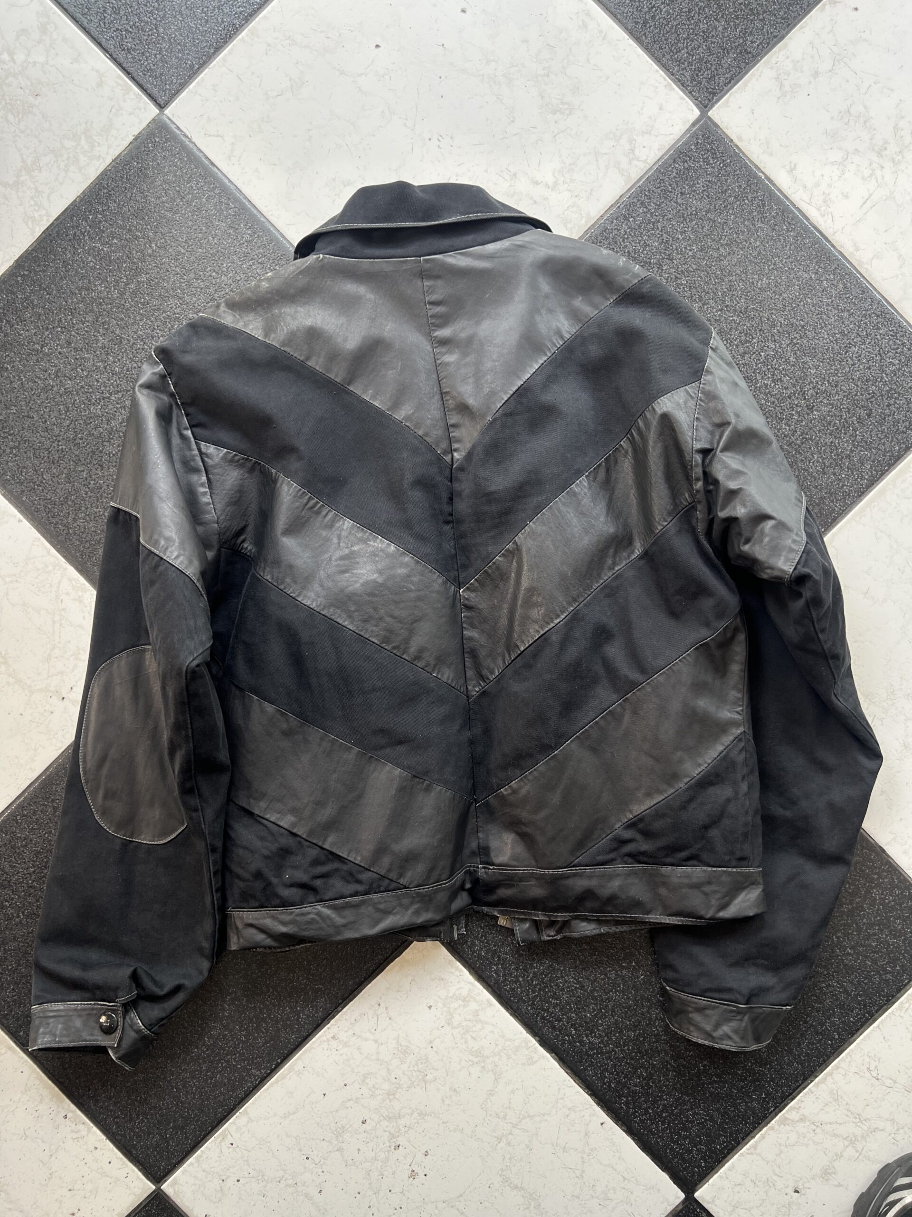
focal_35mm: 26
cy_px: 608
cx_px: 456
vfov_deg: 67.3
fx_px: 913
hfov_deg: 53.1
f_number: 1.5
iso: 64
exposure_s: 1/121
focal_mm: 5.7
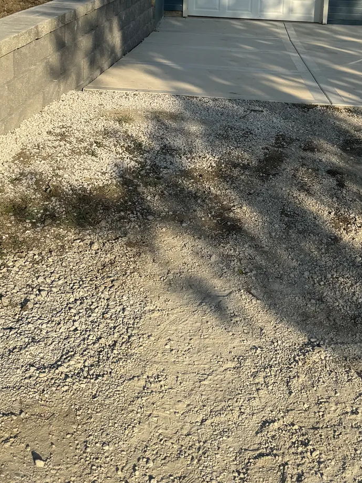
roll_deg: -2.0
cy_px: 79
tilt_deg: -10.3
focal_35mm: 50
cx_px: 281
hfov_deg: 28.6
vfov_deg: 36.5
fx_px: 697
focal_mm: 6.76
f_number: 1.78
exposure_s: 1/3802
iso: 80
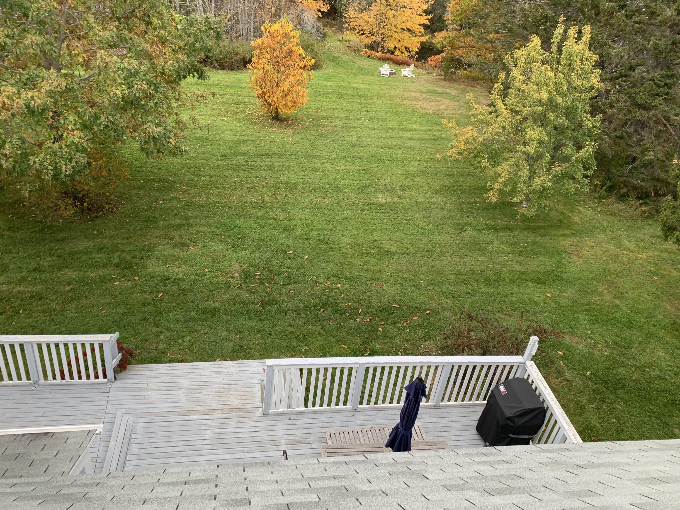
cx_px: 340
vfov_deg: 53.1
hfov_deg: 67.3
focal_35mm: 26
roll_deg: -8.1
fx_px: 511
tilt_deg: -31.4
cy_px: 255
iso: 32
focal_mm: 4.25
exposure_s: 1/122
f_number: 1.8
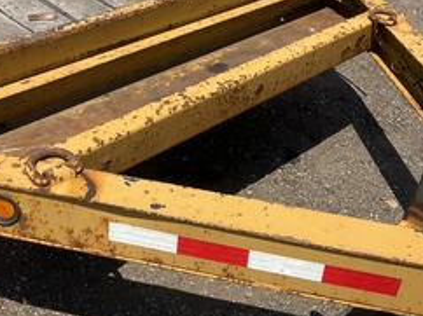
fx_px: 586
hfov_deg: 39.6
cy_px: 59
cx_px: 185
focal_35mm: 48
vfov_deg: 29.5
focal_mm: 3
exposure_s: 1/1984
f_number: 1.8
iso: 25
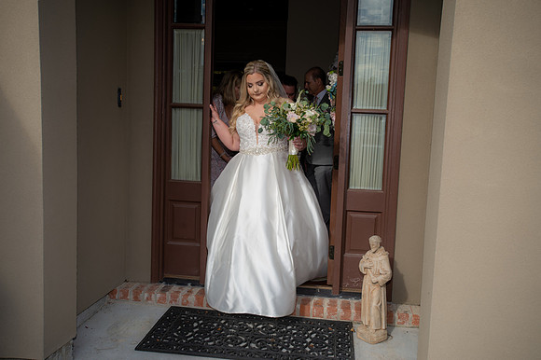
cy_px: 180
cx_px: 270
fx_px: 526
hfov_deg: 54.5
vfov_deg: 37.8
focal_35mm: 35
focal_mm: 35
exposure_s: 1/320
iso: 64
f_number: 5.6
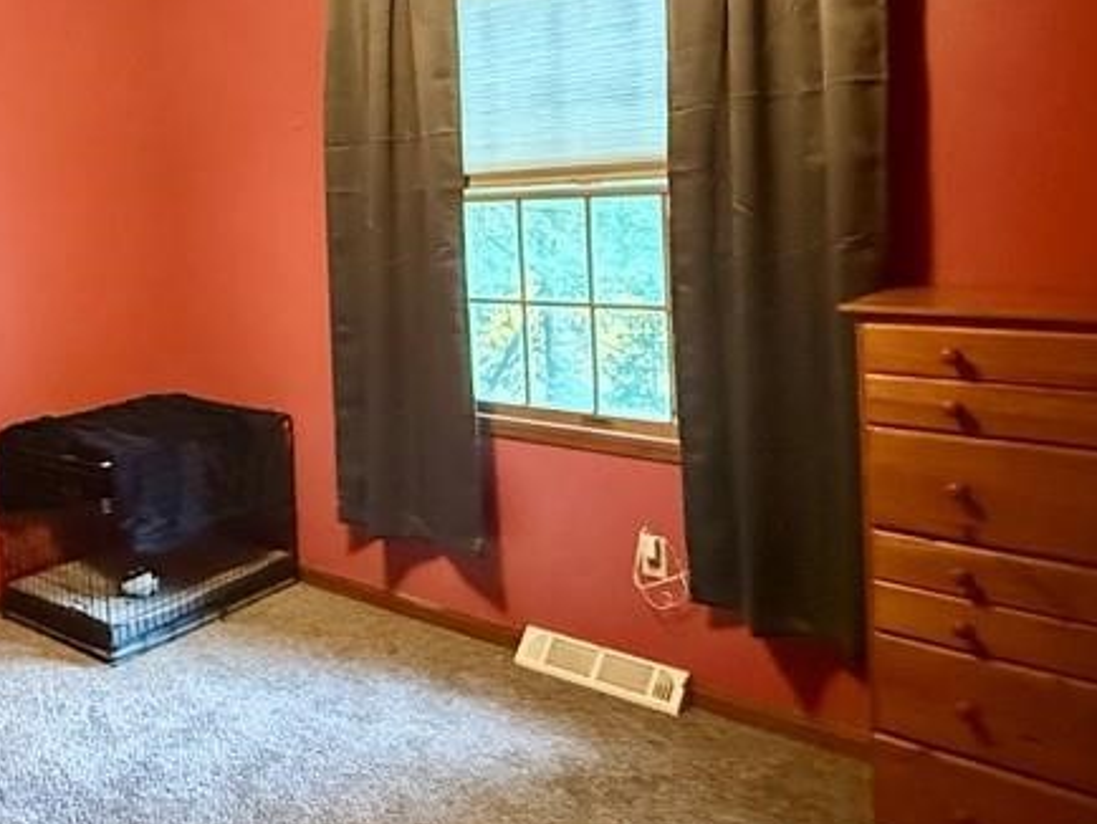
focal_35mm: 33
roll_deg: +2.5
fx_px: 1046
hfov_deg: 50.2
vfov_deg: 41.8
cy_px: 212
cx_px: 147
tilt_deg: -0.8
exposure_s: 1/40
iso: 1250
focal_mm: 2.22
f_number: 2.2
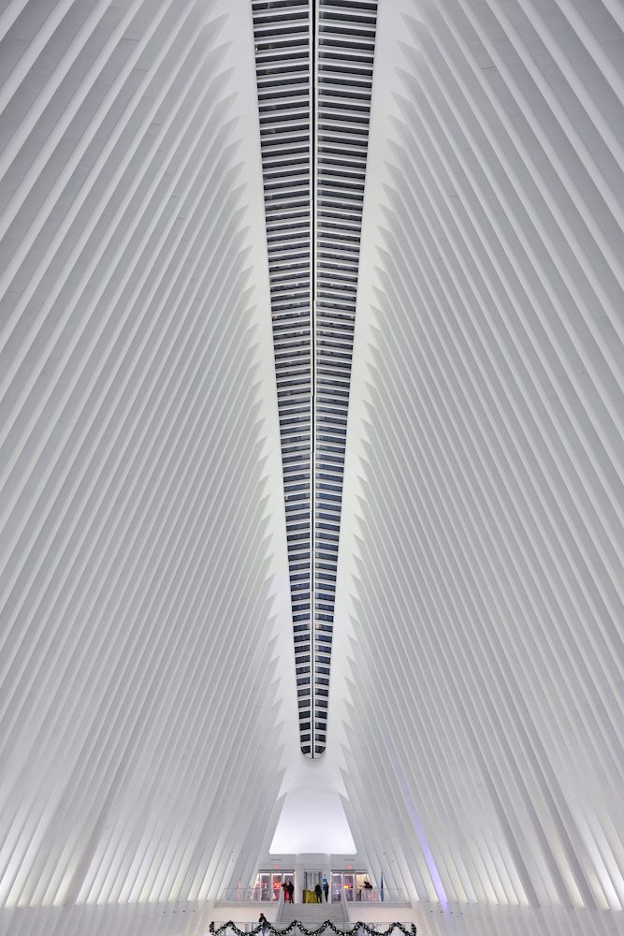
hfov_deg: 37.9
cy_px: 468
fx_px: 910
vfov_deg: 54.4
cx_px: 312
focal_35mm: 35
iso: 800
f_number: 5.6
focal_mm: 35
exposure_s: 1/20
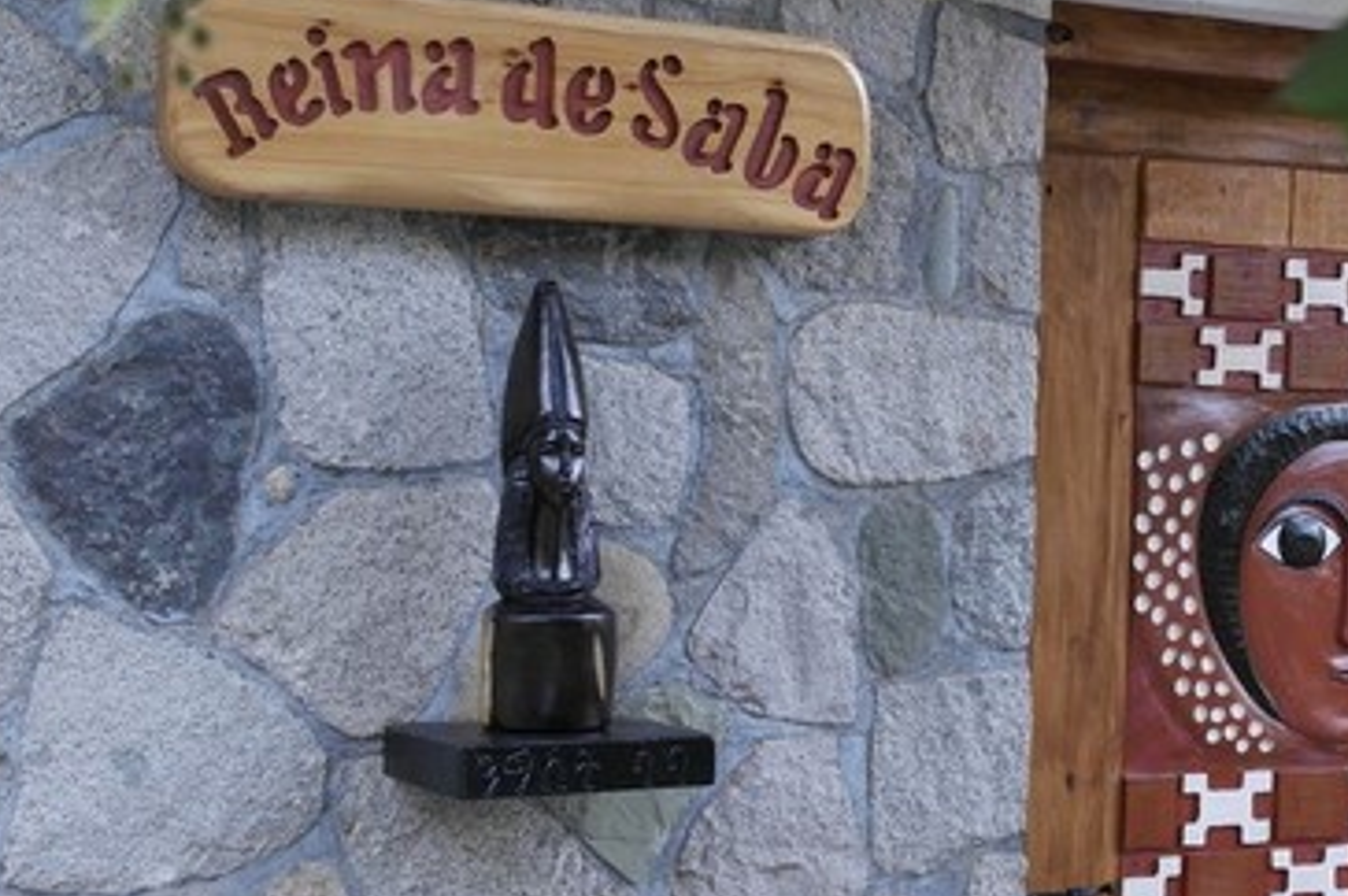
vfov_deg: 20.6
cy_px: 415
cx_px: 996
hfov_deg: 30.1
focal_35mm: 66
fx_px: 2469
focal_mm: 26
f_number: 4
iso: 400
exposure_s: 1/50
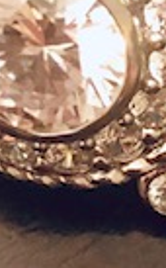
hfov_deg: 9.2
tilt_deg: -66.8
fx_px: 1011
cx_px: 215
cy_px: 23
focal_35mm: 139
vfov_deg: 14.9
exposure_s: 1/4
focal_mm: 4
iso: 100
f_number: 1.8
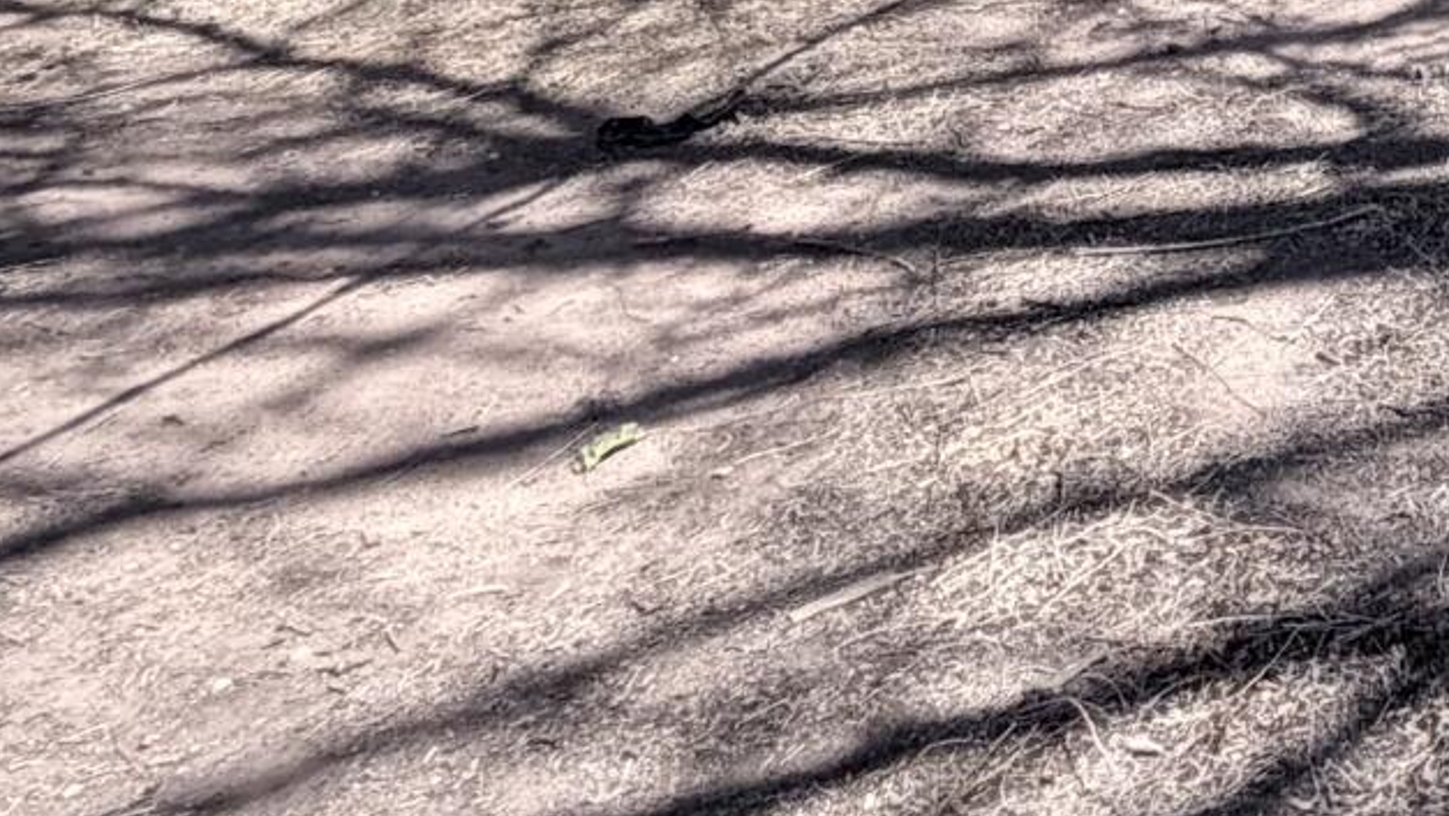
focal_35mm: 73
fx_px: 2805
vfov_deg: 13.3
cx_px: 2311
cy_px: -987
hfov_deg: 22.4
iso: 40
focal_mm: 2.22
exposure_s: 1/726
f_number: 2.2
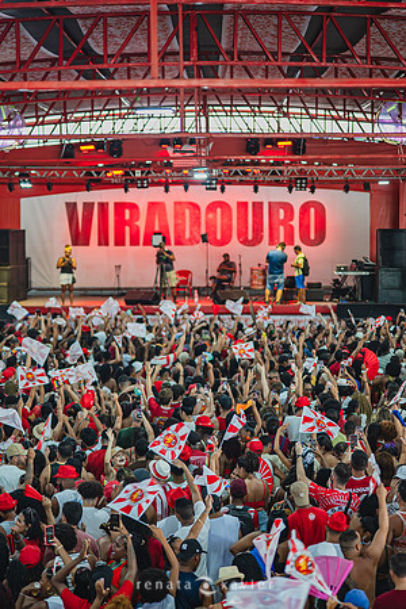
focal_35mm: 75
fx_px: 1269
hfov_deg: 18.2
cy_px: 304
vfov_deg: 27.0
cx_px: 203
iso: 320
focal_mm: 50
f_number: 1.2
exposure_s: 1/200
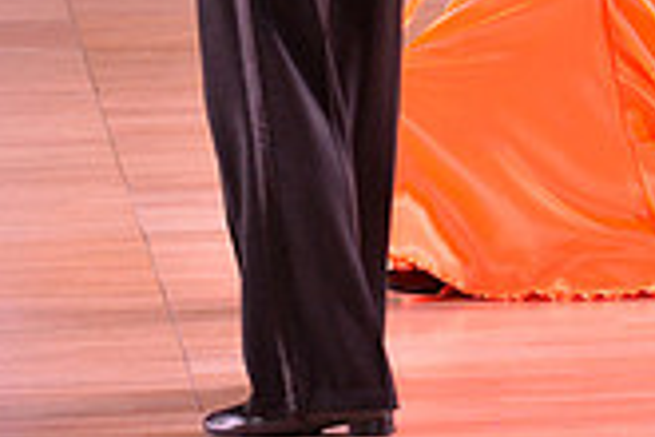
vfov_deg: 2.9
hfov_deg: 4.4
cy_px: -133
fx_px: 8605
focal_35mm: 473
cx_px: 540
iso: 2000
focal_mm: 135
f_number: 5.6
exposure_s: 1/250
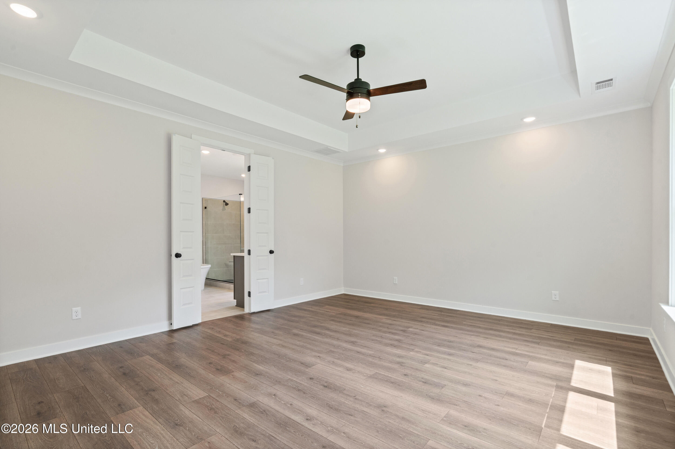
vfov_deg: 73.7
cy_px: 224
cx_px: 338
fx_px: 300
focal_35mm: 16
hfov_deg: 96.7
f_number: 9.5
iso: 800
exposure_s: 1/15
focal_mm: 16
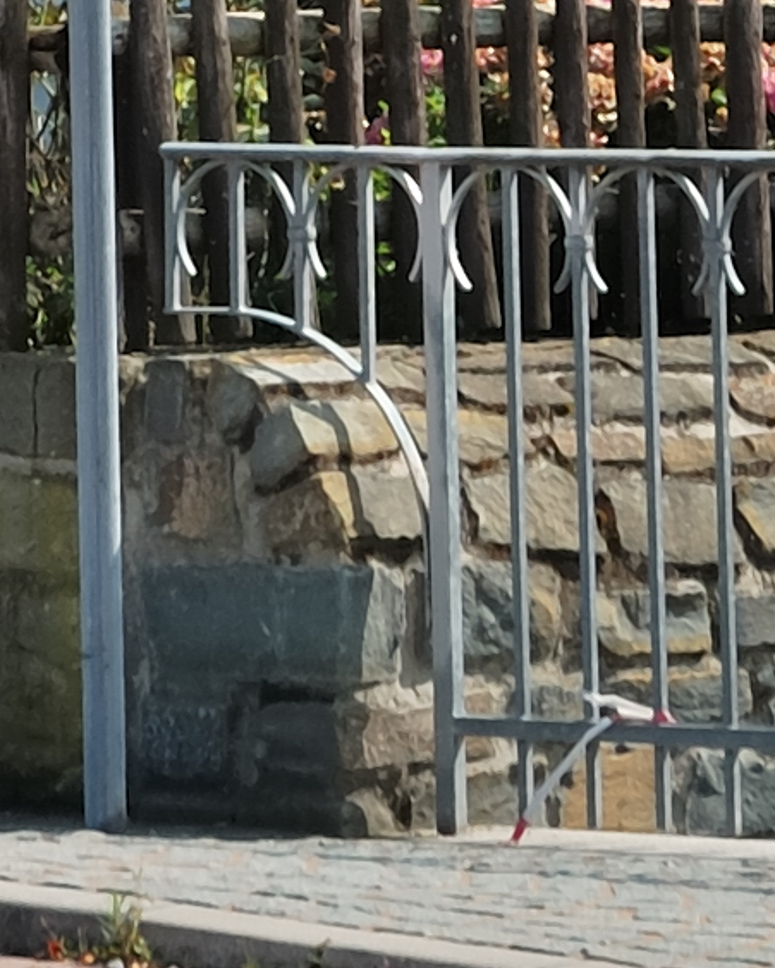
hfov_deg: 3.3
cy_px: -1805
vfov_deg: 4.0
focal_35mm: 465
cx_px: -134
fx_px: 13321
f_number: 8
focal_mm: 48
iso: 250
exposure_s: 1/250
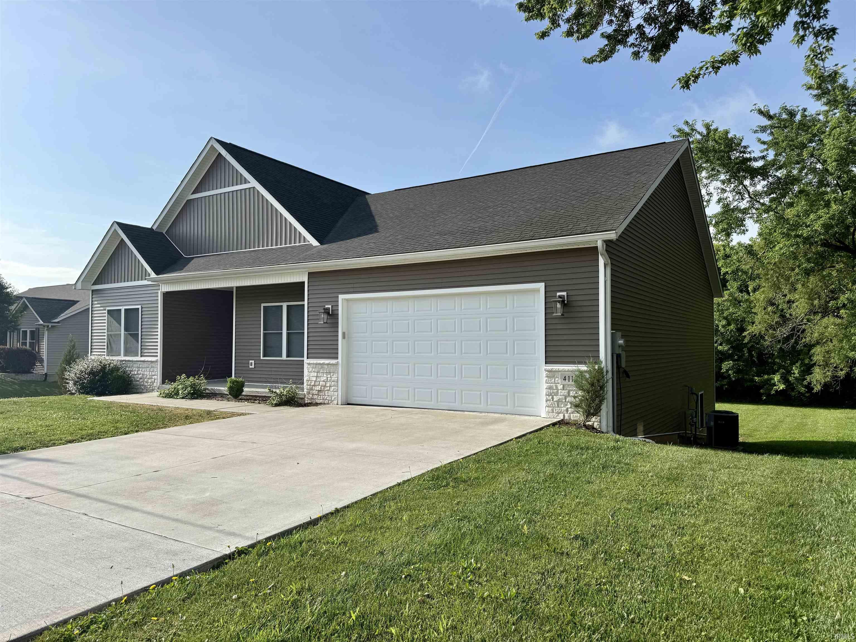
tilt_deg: +1.8
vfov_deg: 56.8
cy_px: 321
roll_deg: +0.5
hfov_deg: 71.6
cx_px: 428
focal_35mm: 24
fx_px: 593
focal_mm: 6.76
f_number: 1.78
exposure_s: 1/4975
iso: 80
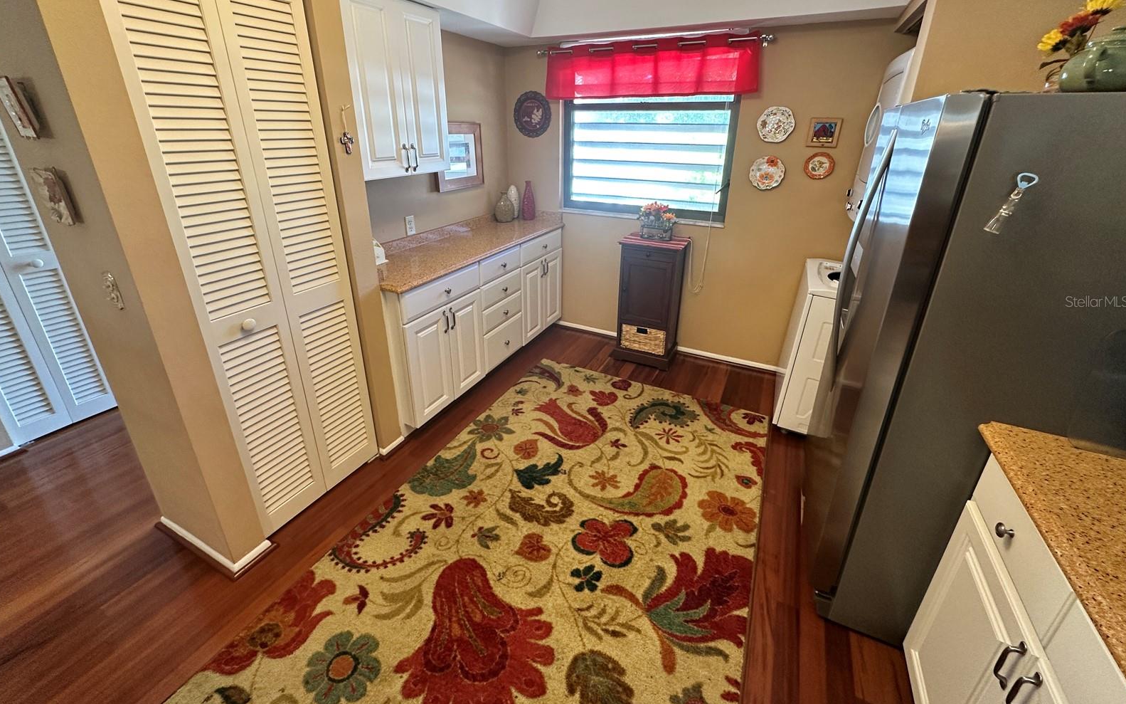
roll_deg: -1.1
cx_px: 563
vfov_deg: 74.4
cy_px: 301
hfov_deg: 101.5
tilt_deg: -21.3
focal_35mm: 15
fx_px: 460
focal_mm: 2.22
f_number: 2.2
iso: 200
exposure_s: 1/60
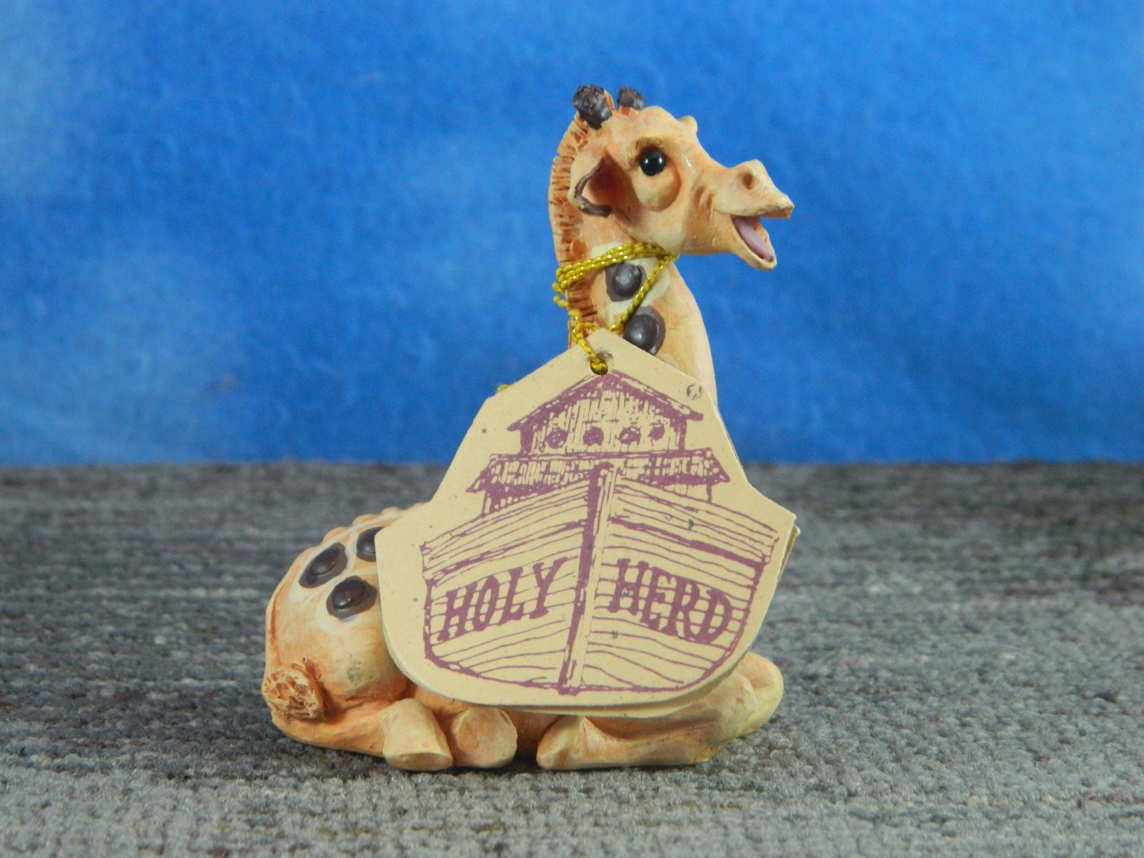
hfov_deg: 19.1
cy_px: 429
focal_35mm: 103
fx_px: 3404
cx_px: 572
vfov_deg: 14.4
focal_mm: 18.6
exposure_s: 1/25
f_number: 4.5
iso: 400
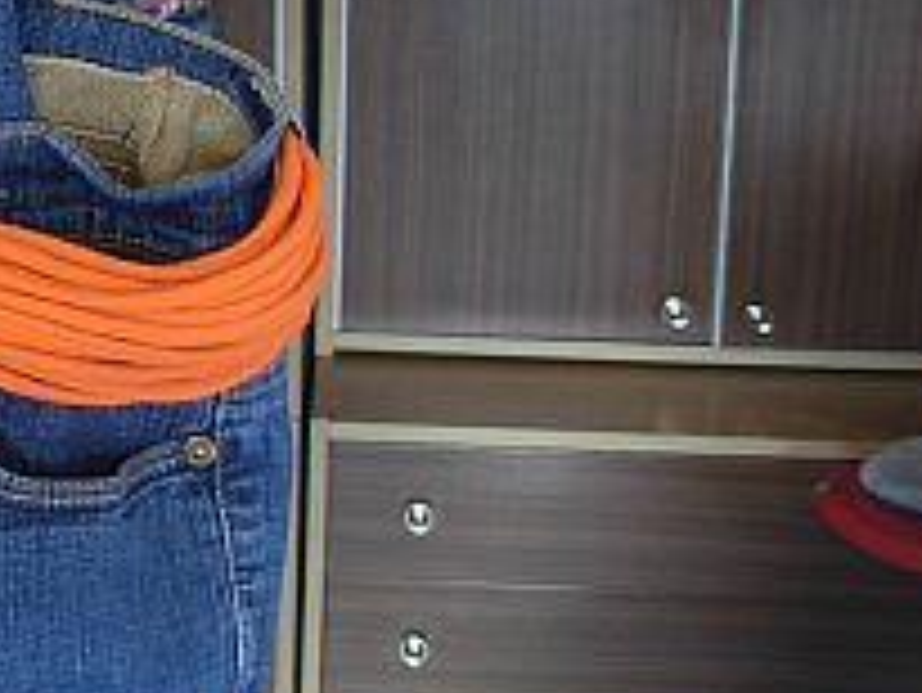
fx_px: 2958
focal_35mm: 111
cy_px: 256
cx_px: -396
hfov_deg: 16.4
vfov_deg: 13.3
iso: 89
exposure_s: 1/4
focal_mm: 6.3
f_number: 2.9
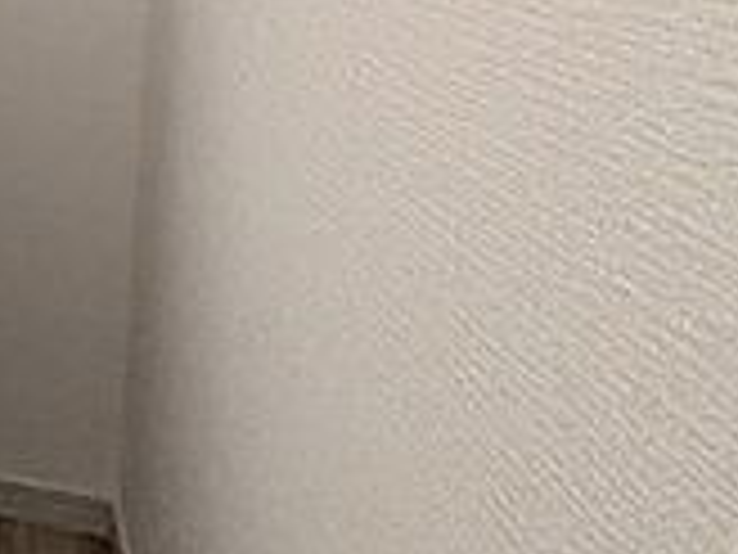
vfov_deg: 25.9
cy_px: -16
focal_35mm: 53
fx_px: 1130
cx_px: -495
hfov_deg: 23.8
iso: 2151
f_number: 2.2
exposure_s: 1/33.3
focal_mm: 1.83
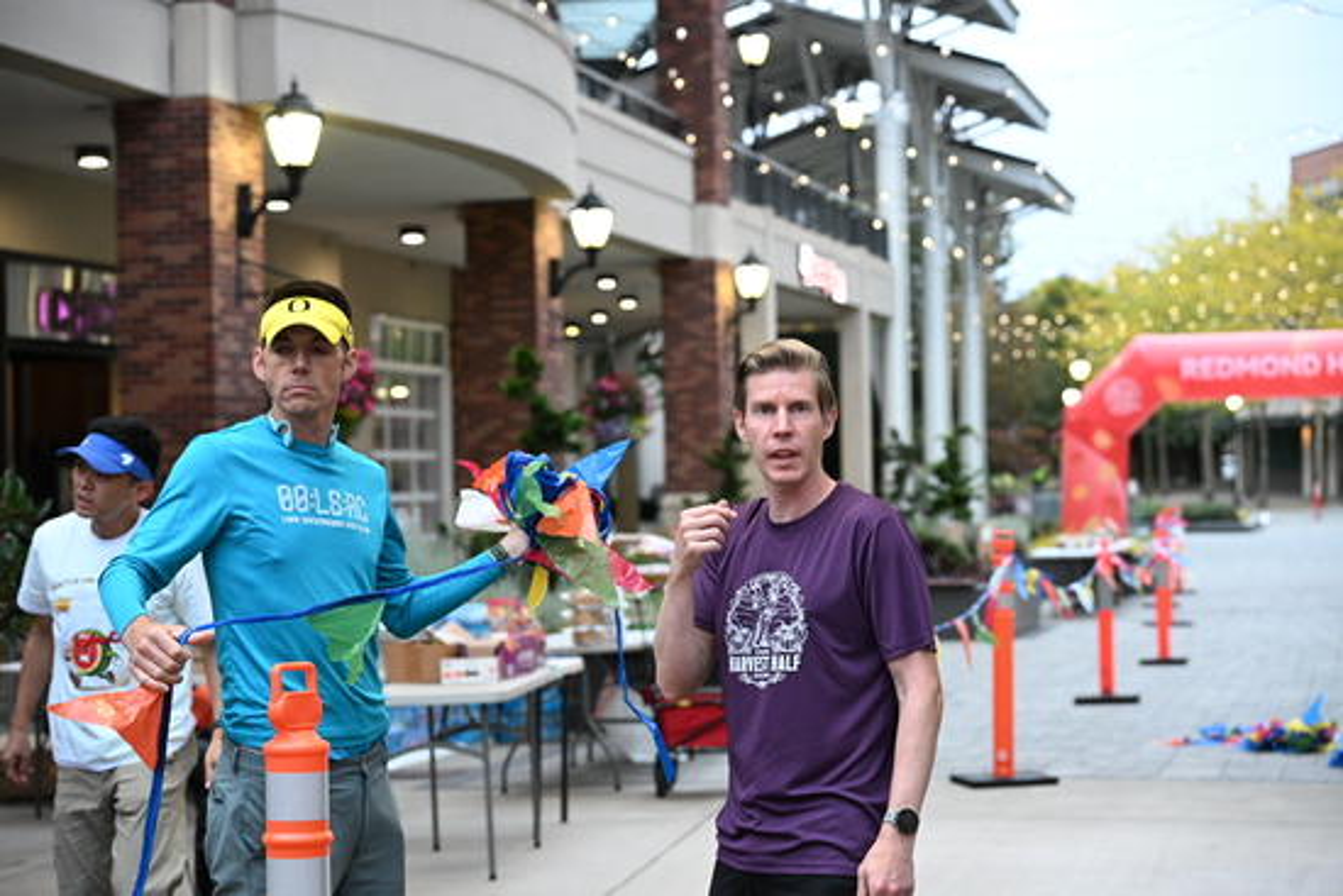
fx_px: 2612
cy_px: 448
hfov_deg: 28.8
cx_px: 672
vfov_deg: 19.5
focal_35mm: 70
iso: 3200
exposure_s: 1/320
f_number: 4
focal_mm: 70
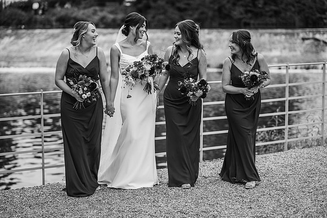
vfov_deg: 16.1
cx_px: 164
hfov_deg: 23.9
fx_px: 772
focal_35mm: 85
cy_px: 109
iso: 100
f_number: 2.2
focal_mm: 85
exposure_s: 1/1000
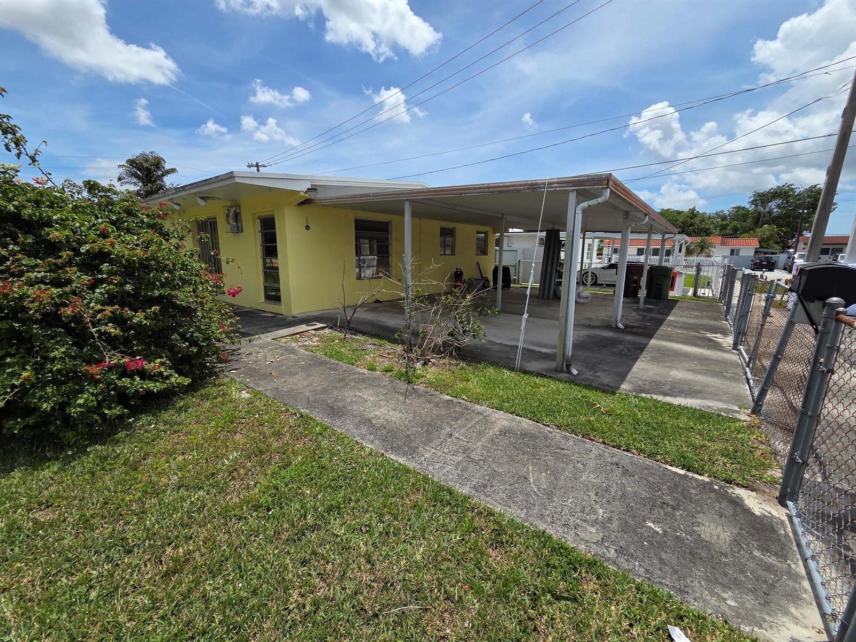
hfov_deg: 106.2
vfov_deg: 89.9
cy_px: 321
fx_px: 321
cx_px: 428
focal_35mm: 13
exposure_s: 1/3075
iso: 50
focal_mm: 2.2
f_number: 2.2
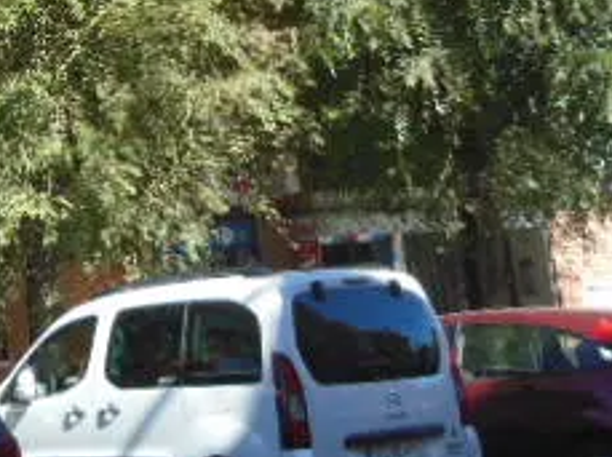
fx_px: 1236
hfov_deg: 26.5
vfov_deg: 19.9
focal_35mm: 70
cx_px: 16
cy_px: -59
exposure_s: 1/400
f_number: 3.5
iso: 125
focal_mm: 4.5
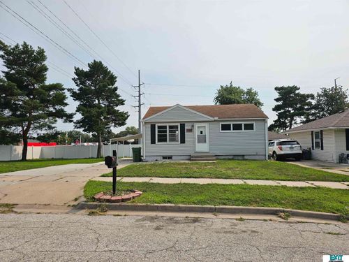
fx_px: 232
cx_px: 174
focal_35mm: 23
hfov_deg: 73.9
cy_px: 131
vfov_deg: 58.9
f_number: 1.7
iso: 10
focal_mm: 6.3
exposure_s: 1/1686
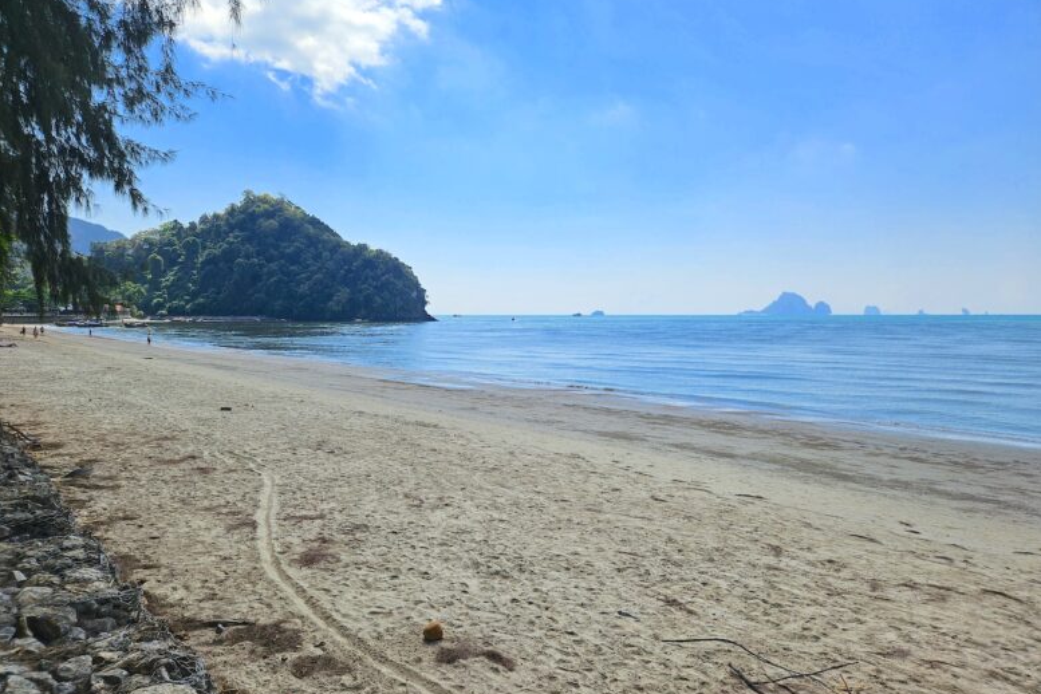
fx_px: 694
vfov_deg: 53.1
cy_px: 330
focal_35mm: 24
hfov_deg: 73.7
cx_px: 520
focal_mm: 5.4
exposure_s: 1/3819
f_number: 1.8
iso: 25
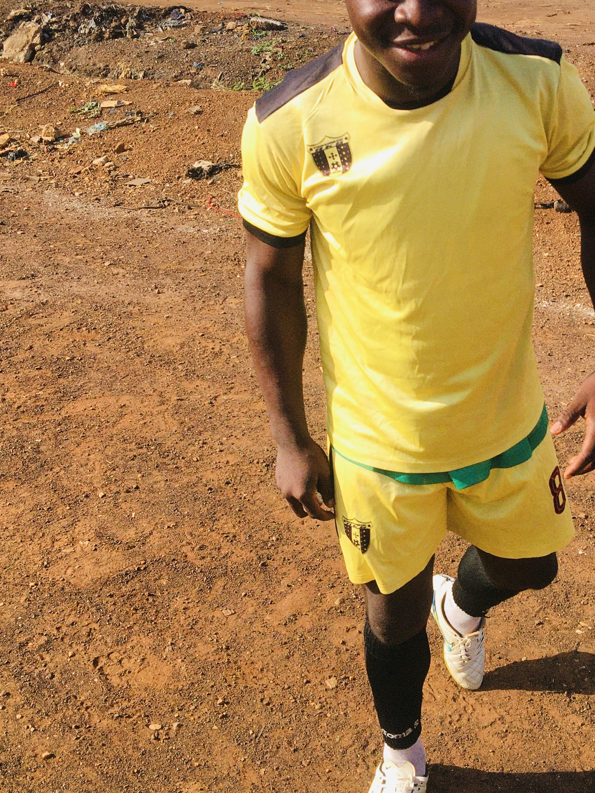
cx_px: 414
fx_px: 1123
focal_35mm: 49
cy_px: 379
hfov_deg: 29.4
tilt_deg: -20.5
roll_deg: -3.7
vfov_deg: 38.9
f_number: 2.2
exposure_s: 1/4274
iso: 25
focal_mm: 4.15
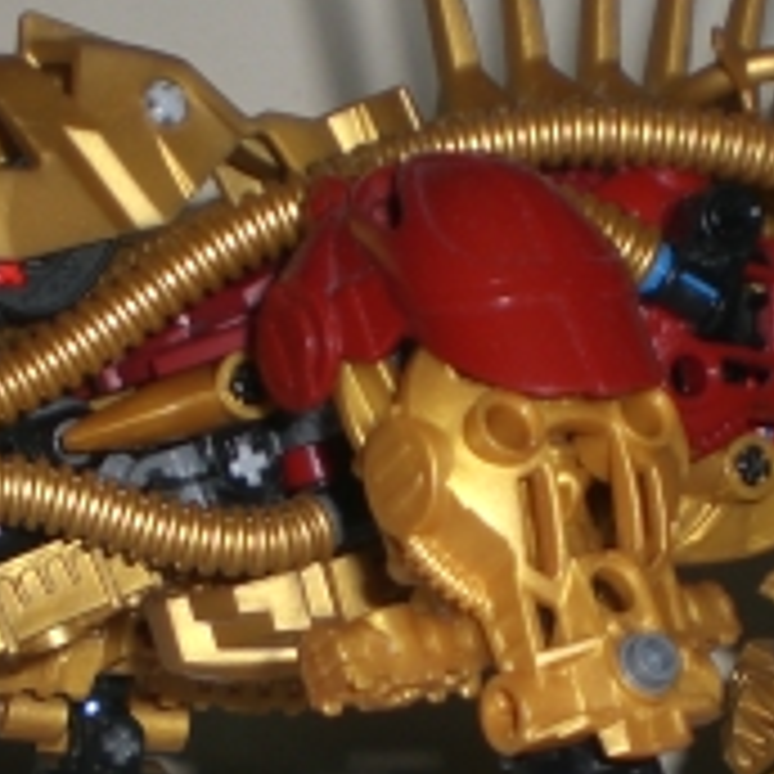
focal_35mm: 125
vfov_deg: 13.8
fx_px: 3162
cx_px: 621
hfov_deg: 13.9
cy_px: 742
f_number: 3.1
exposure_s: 1/60
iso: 50
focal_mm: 6.3
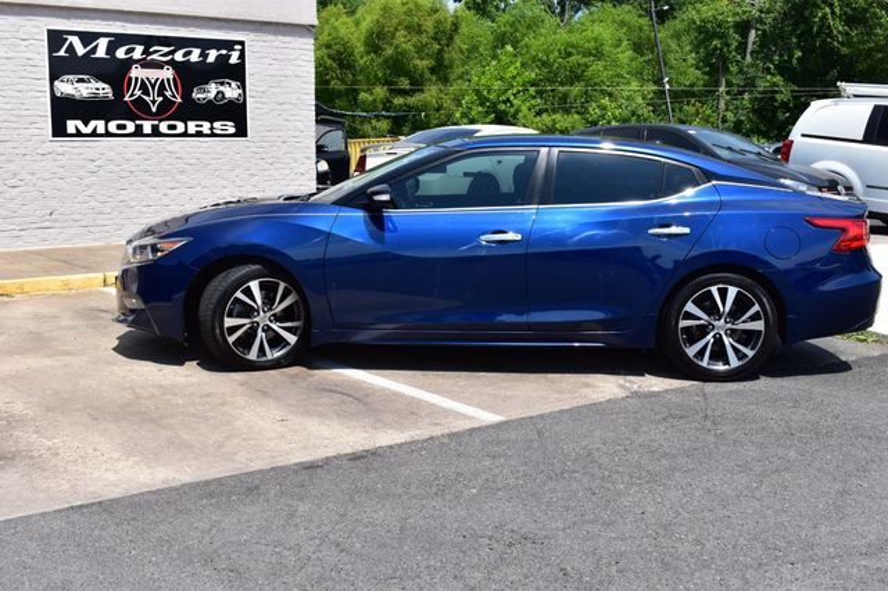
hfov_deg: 46.4
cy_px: 296
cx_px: 444
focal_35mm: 42
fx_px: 1035
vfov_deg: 31.9
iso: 360
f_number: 11
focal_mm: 28
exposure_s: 1/500
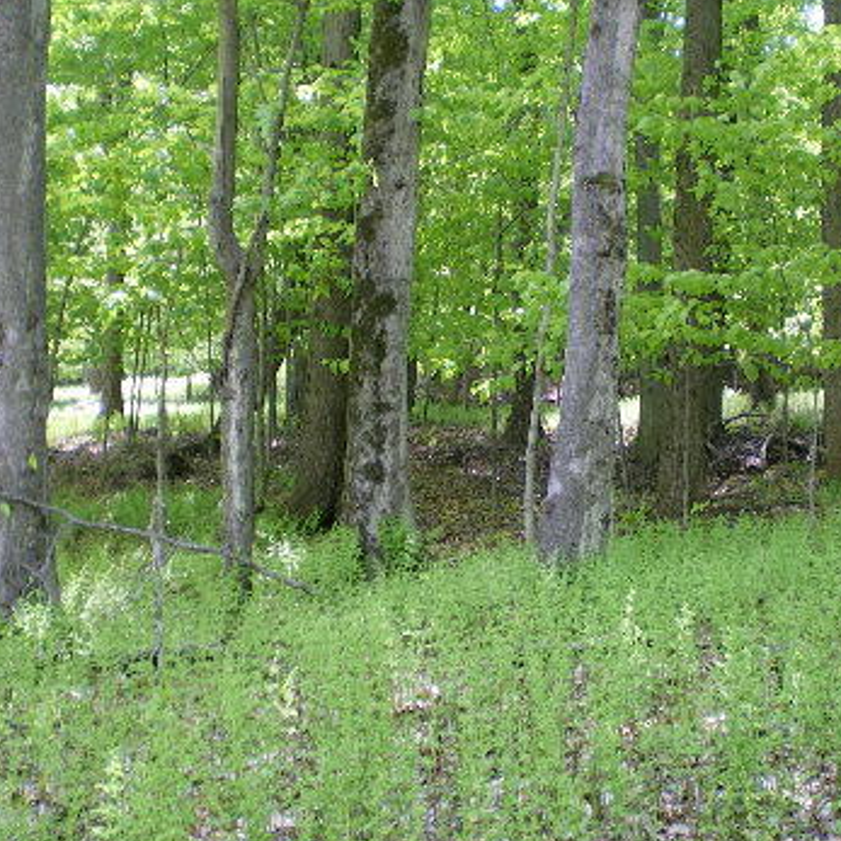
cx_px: 487
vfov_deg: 27.7
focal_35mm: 62
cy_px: 368
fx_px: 1704
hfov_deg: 27.7
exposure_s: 1/50
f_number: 3.1
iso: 64
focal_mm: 6.3
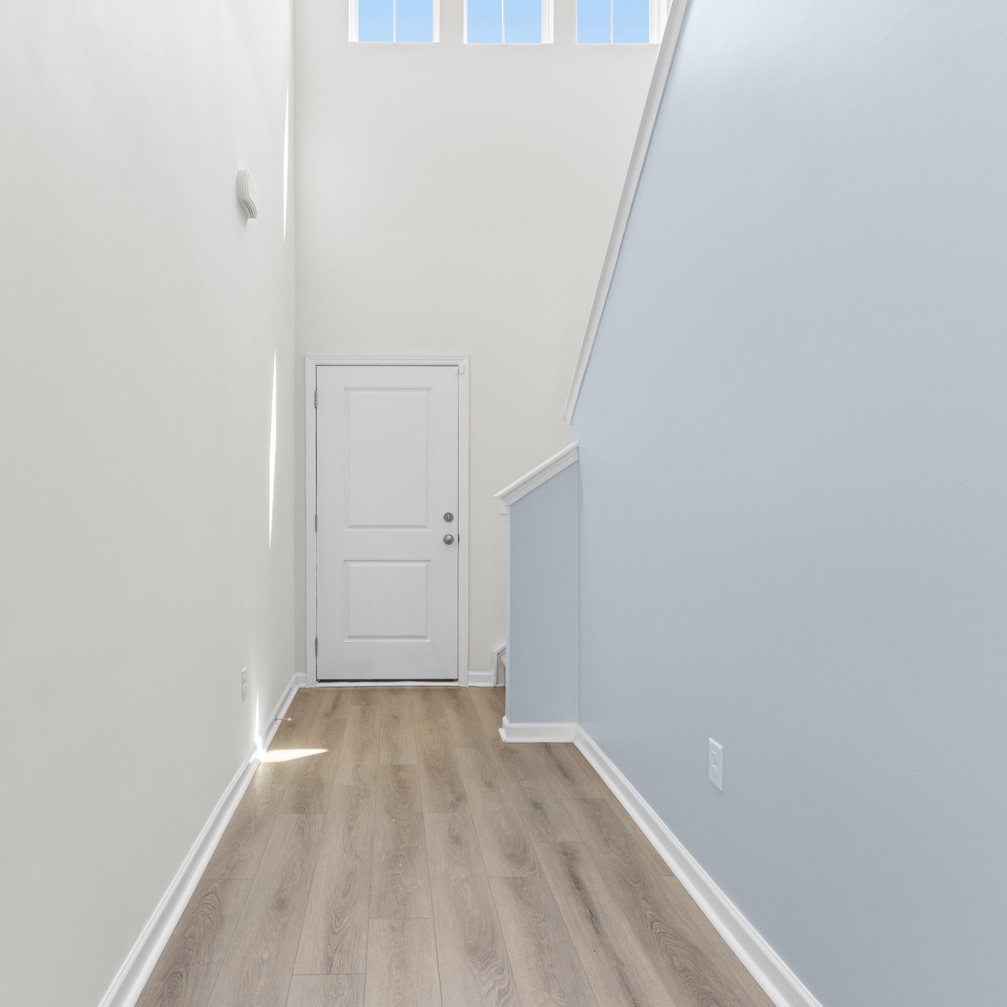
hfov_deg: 71.3
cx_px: 397
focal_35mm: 21
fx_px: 691
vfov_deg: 72.1
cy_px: 492
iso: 100
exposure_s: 1/8
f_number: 4.5
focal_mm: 10
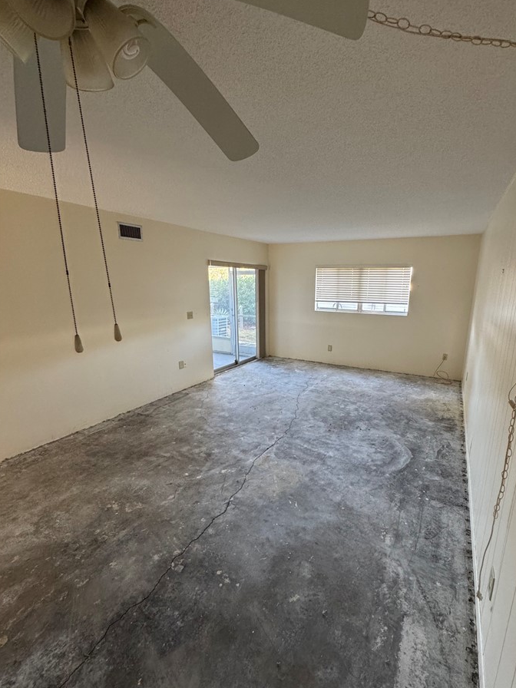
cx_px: 290
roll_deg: -0.7
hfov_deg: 77.8
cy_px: 357
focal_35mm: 16
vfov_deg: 94.5
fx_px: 318
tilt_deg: -14.3
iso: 320
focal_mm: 2.22
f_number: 2.2
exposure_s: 1/81
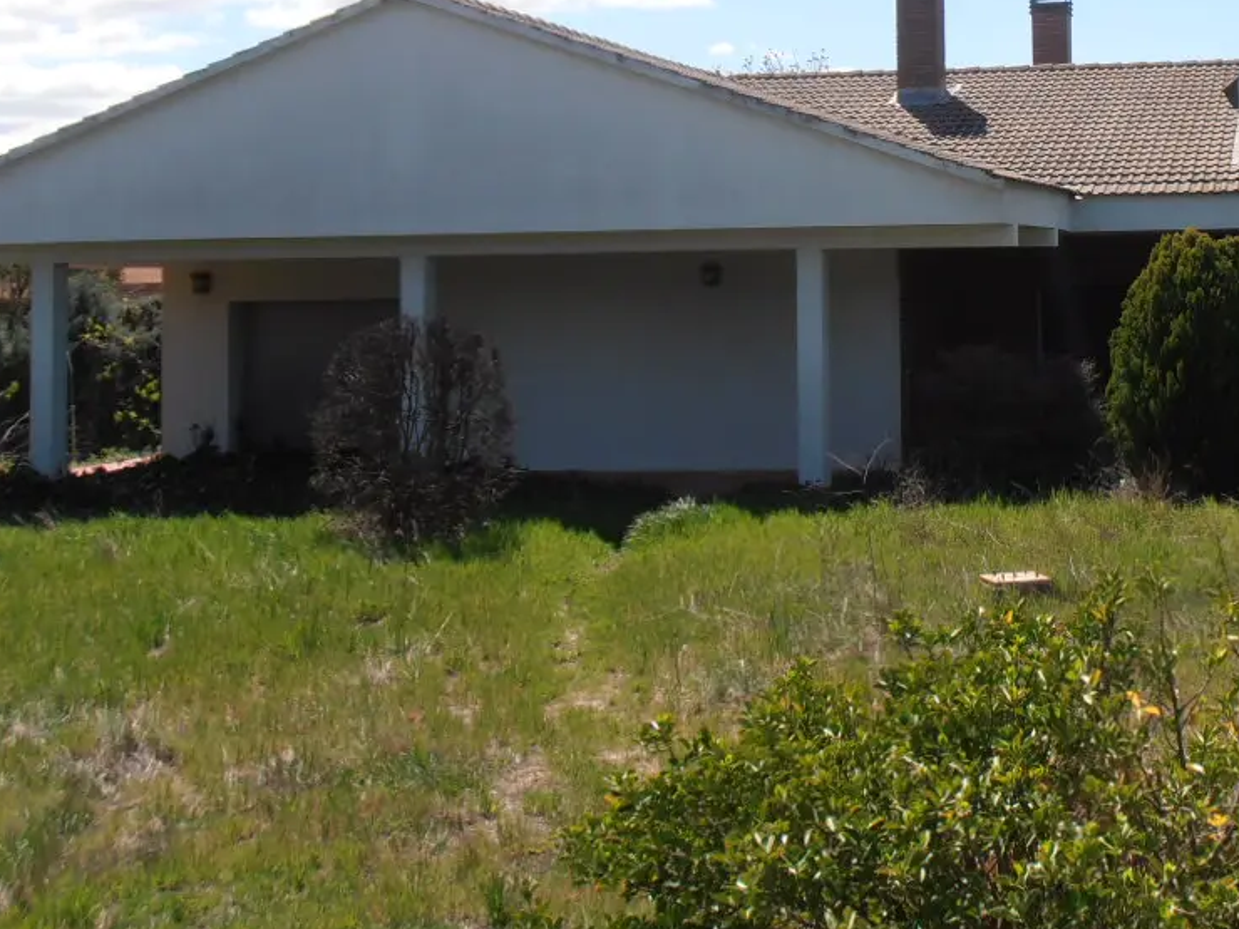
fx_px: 2291
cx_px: 1020
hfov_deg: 29.5
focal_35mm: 64
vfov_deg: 22.5
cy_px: 156
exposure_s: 1/800
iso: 80
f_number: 3.9
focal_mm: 6.61
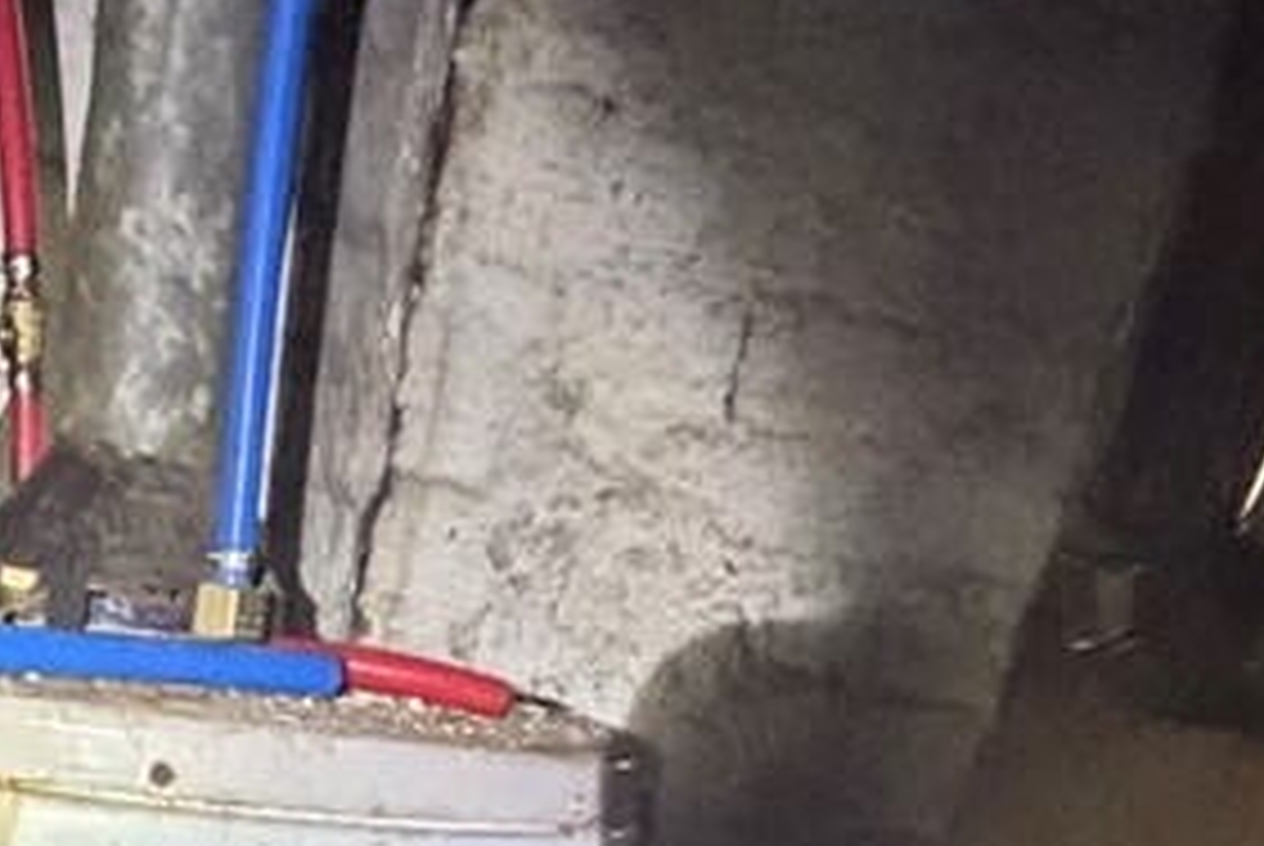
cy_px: 1670
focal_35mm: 53
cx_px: 162
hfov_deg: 35.6
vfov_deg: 18.0
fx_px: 1863
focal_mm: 2.22
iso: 1600
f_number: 2.2
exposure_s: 1/40
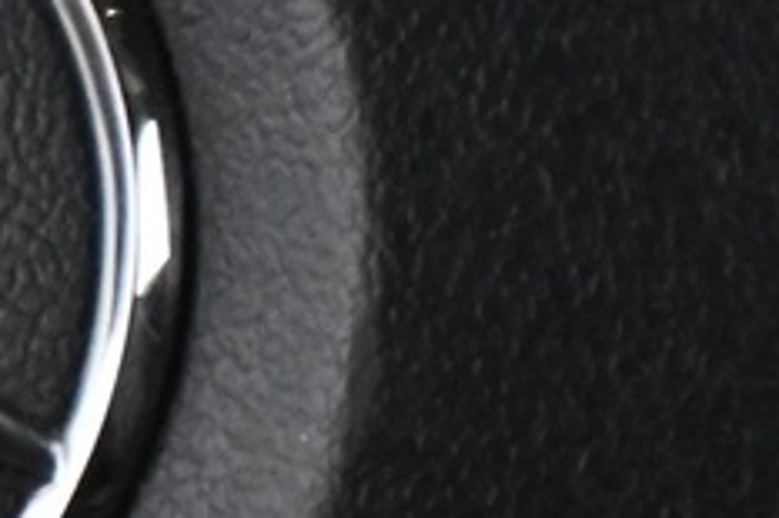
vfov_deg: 8.2
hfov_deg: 10.0
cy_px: 221
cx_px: 2120
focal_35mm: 167
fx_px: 3611
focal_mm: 16
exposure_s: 1/25
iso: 4000
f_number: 3.5
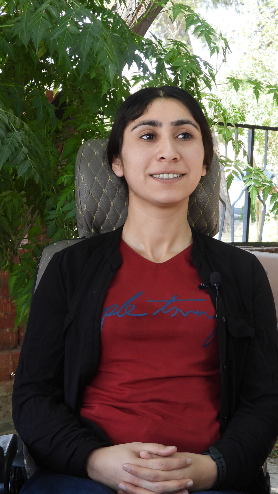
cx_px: 130
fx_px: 1153
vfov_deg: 24.2
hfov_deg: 13.7
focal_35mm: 88
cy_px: 247
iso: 100
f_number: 3.5
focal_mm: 10.7
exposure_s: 1/80
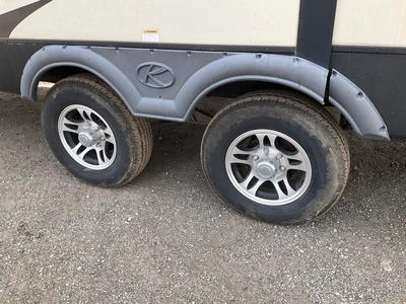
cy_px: 152
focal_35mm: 29
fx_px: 340
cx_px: 203
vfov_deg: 48.2
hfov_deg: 61.7
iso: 25
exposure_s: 1/331
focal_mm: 3
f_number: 1.8
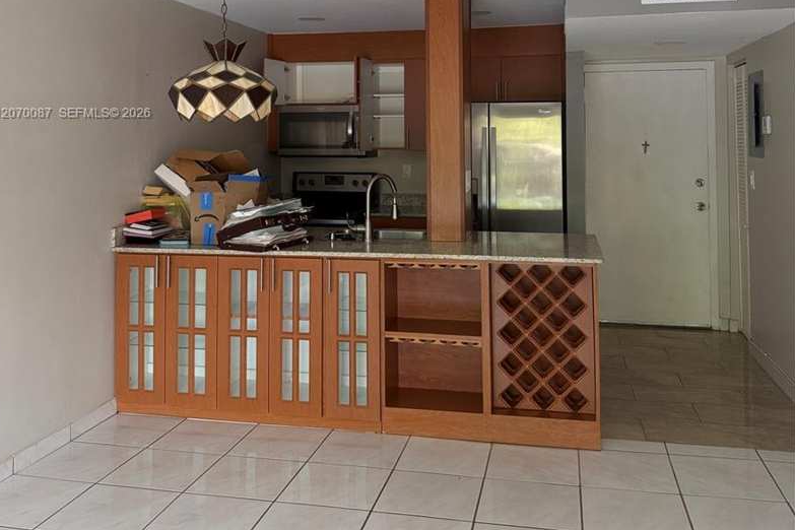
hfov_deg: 55.8
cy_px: 114
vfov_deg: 37.6
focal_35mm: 34
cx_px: 390
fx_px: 751
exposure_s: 1/121
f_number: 1.78
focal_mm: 6.76
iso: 200
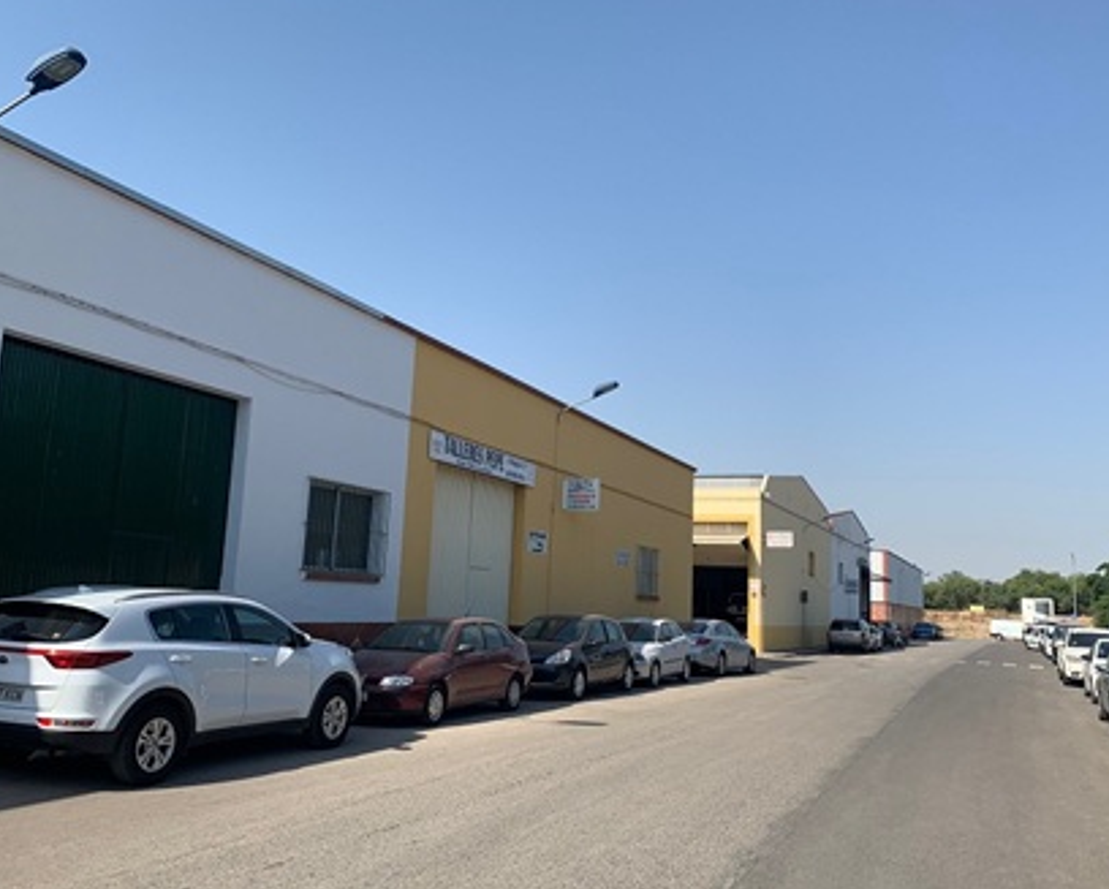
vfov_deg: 48.5
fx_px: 985
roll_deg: -2.2
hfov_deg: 58.7
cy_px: 457
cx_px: 561
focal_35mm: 30
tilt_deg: +8.5
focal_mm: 4.25
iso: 25
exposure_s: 1/2075
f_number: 1.8
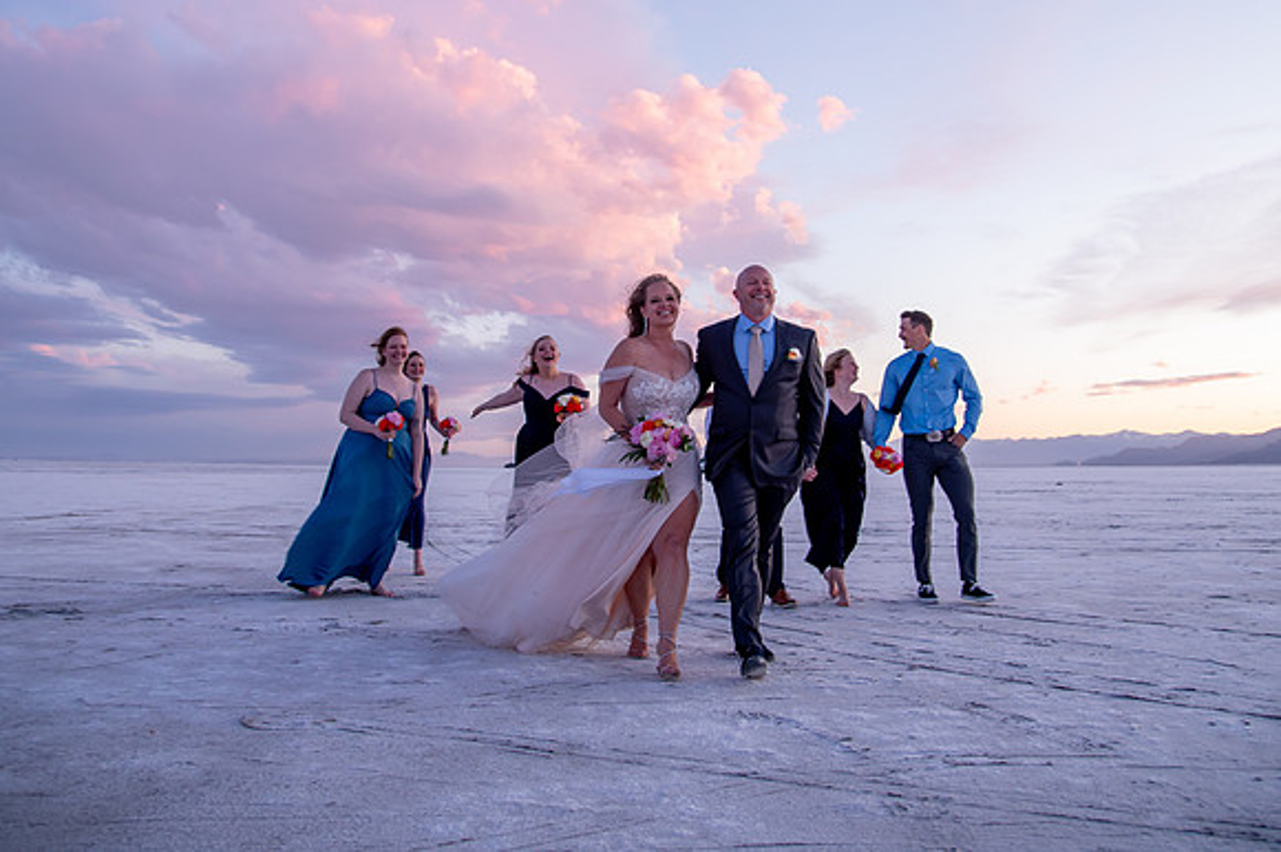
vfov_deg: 42.3
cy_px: 307
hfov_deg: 60.8
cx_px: 640
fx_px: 1091
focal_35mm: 31
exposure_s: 1/125
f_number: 4
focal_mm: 24
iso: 800
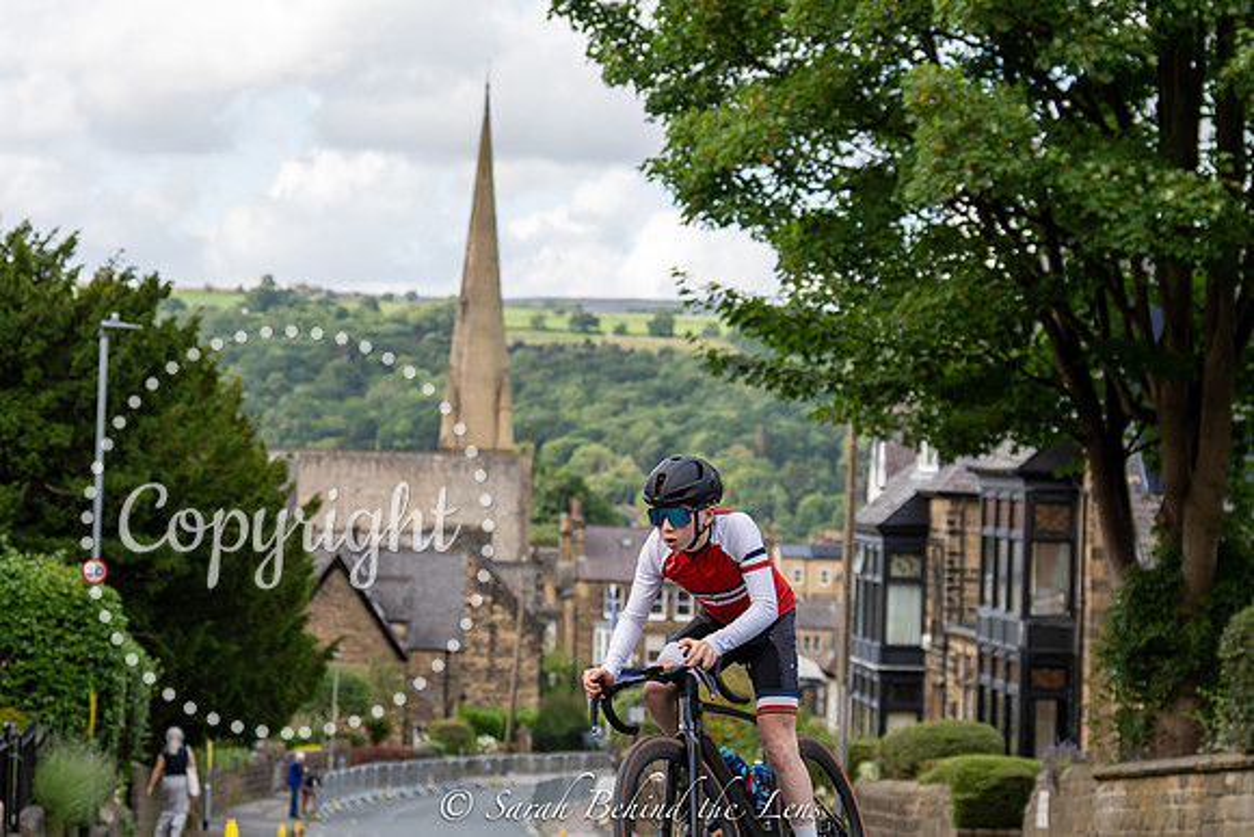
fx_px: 3156
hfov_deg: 22.4
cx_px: 443
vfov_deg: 15.1
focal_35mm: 91
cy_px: 296
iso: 160
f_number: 3.5
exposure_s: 1/800
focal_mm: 70
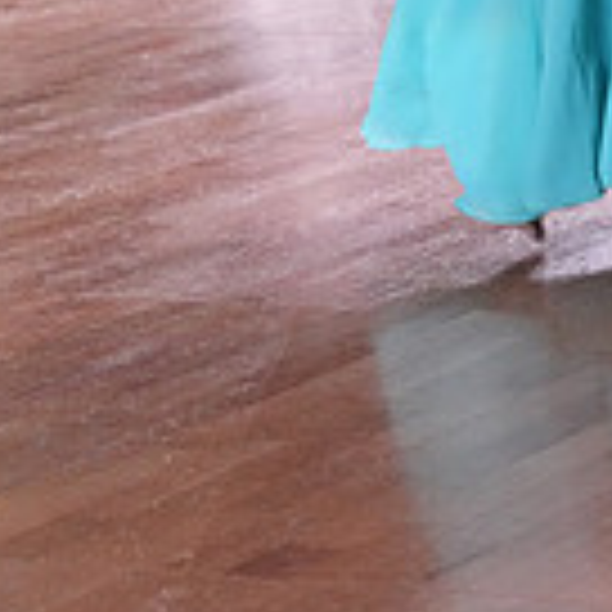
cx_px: 700
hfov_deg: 8.2
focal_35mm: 211
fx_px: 4220
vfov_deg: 8.0
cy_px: -441
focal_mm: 58
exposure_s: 1/320
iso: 5000
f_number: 5.6
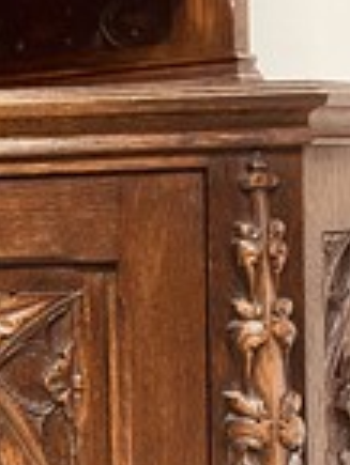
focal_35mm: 86
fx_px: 1158
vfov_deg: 21.6
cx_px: -96
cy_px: 507
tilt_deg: -13.4
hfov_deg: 16.3
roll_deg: +3.1
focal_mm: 4.25
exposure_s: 1/60
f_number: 1.8
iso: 400
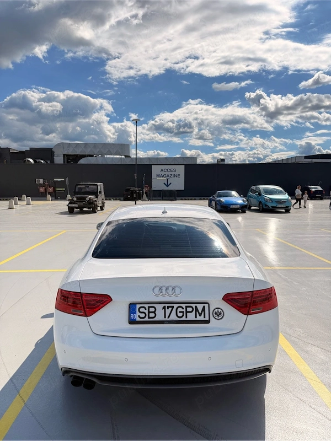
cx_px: 166
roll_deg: +0.3
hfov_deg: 56.8
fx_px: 306
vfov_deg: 71.6
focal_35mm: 24
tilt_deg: -6.2
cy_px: 220
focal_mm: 6.76
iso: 80
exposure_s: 1/7353
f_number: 1.78
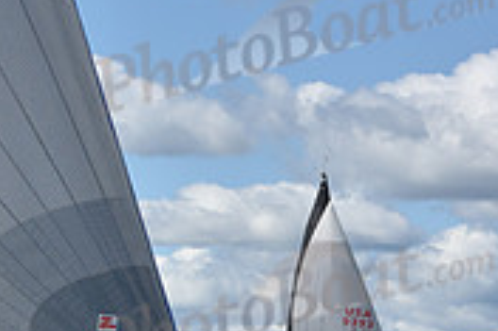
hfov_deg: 8.8
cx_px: -48
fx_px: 3192
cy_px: 488
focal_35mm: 231
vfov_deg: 5.9
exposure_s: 1/800
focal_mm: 70
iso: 250
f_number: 10
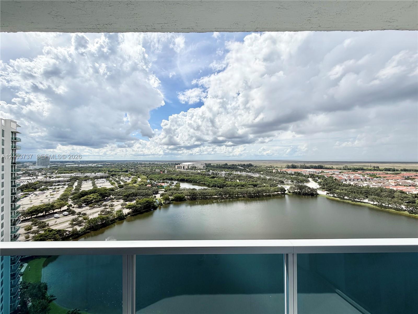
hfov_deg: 102.1
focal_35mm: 14
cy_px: 157
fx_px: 169
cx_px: 209
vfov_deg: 85.7
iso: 20
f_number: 2.2
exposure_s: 1/1795
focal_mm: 2.22
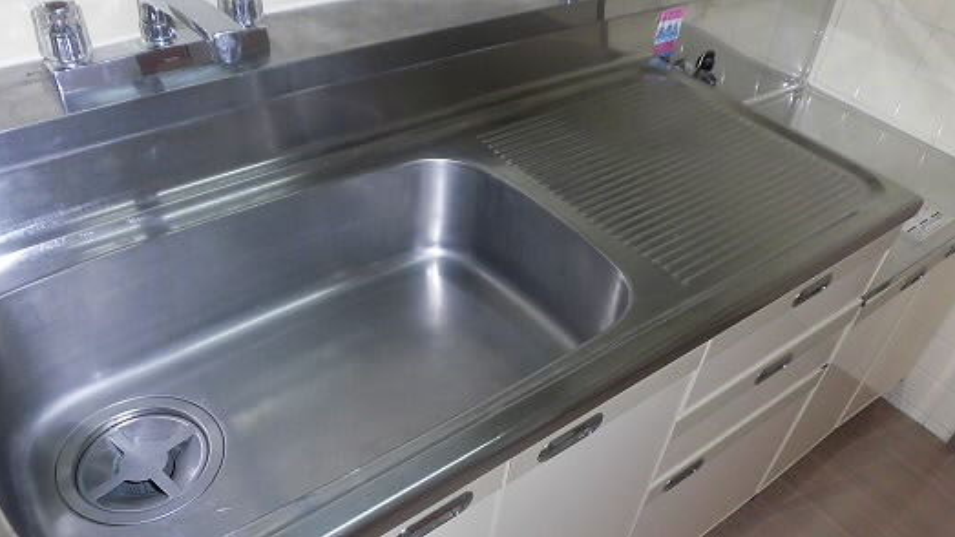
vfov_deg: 38.6
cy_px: 351
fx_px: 760
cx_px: 484
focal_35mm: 30
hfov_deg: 64.3
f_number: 3.1
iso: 100
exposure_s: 1/40
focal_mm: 4.3
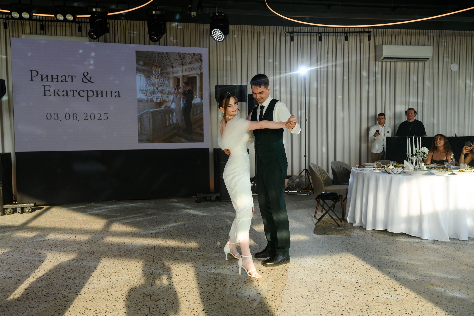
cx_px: 237
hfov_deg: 61.0
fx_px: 402
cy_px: 158
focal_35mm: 31
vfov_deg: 42.9
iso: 250
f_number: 4
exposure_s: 1/200
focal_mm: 30
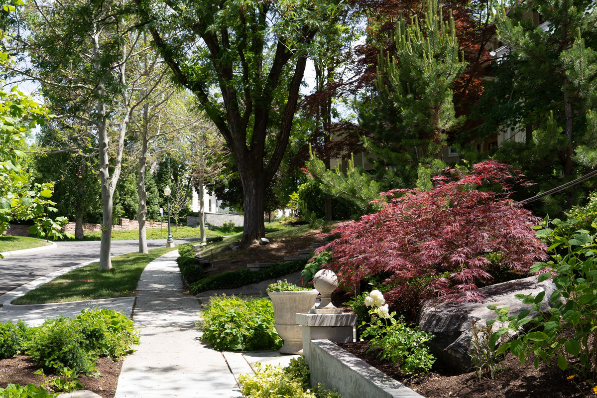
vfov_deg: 32.4
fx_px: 680
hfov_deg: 46.1
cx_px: 167
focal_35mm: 41
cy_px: 257
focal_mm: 24
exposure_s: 1/250
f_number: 5
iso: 100
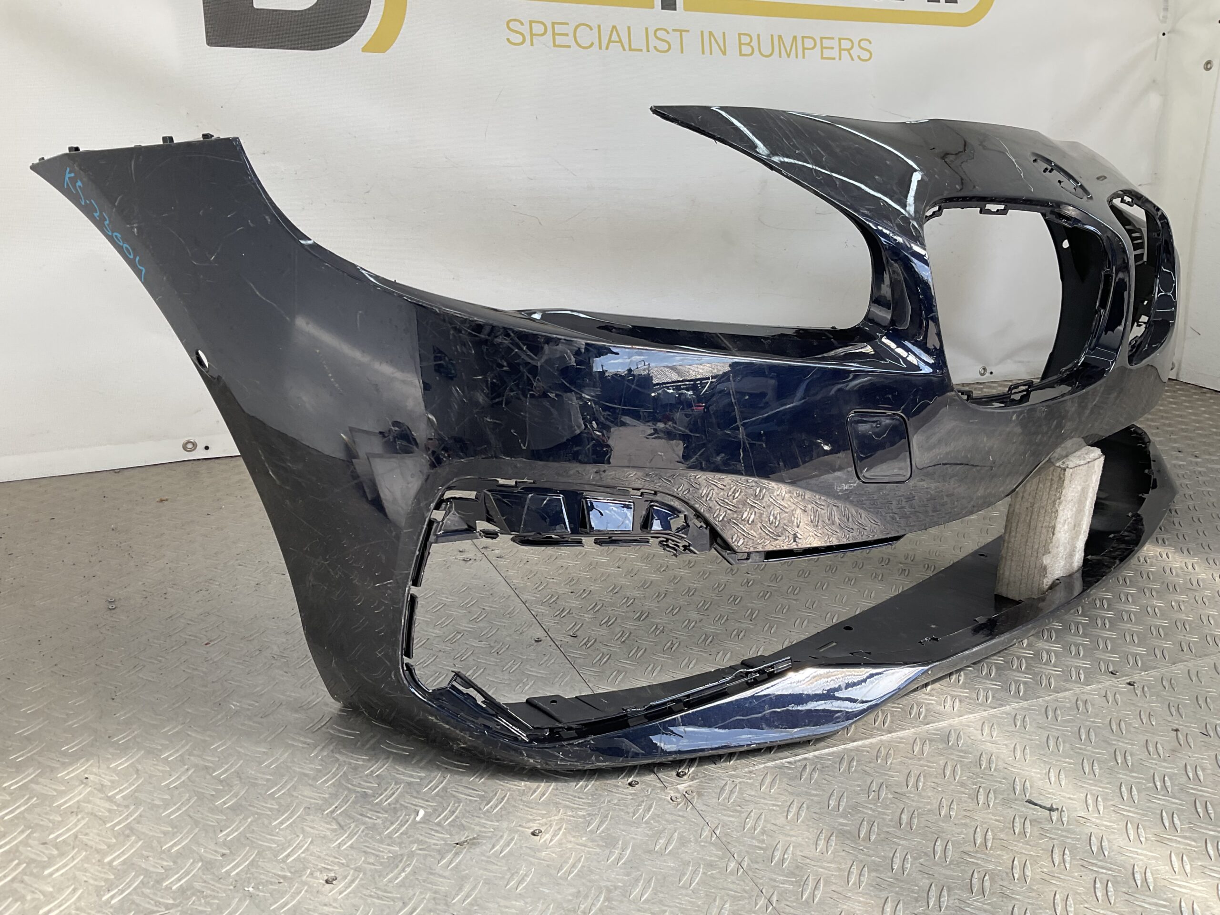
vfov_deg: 48.2
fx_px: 1022
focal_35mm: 29
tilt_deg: -17.9
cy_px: 458
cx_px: 610
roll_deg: -3.7
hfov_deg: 61.7
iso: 16
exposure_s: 1/280
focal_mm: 3
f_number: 1.8
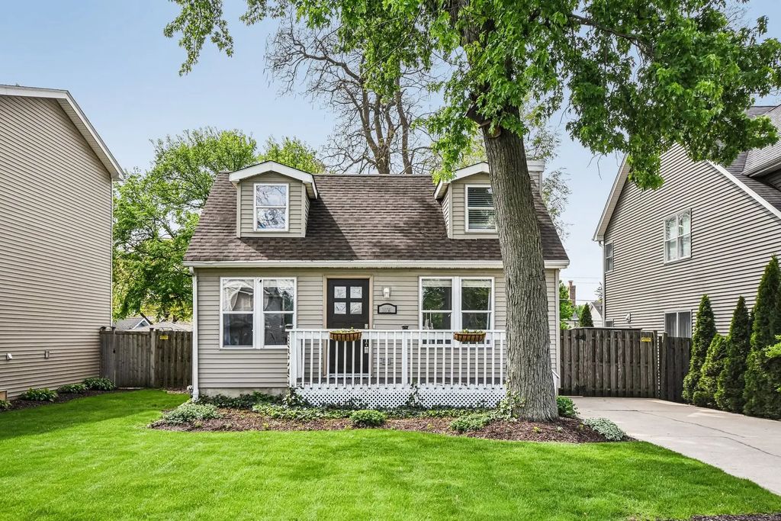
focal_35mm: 30
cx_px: 390
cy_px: 260
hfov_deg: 61.9
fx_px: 651
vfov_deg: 43.6
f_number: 8
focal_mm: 20
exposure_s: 1/640
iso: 500
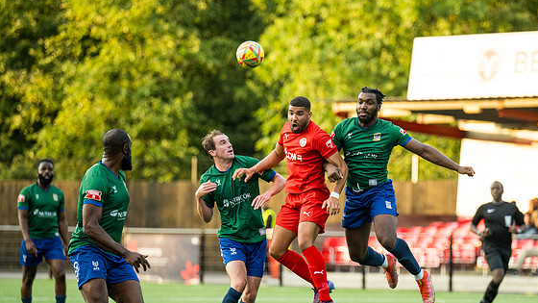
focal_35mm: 306
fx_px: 4365
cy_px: 207
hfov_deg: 7.1
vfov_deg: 4.0
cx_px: 318
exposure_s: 1/800
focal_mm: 175
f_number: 2.8
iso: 800
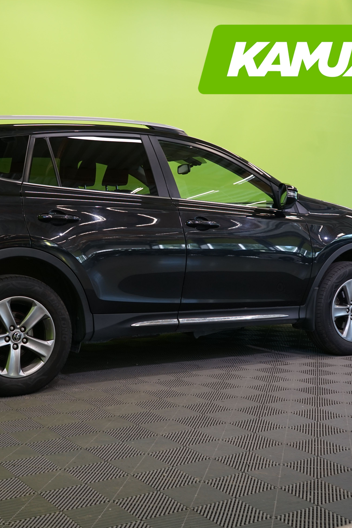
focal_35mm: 49
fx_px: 719
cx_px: 96
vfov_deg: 40.3
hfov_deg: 27.2
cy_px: 268
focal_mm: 32
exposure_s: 1/30
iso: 500
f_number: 6.3
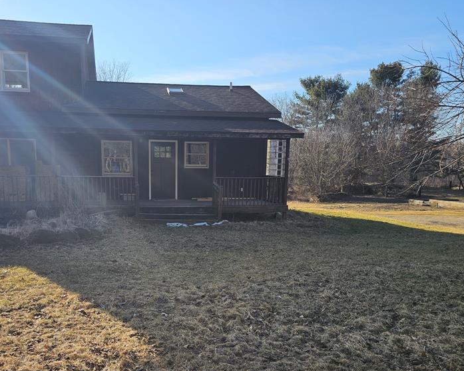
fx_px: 453
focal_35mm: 33
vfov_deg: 44.1
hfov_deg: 54.1
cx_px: 202
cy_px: 238
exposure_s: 1/645
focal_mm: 6.3
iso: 10
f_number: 1.7
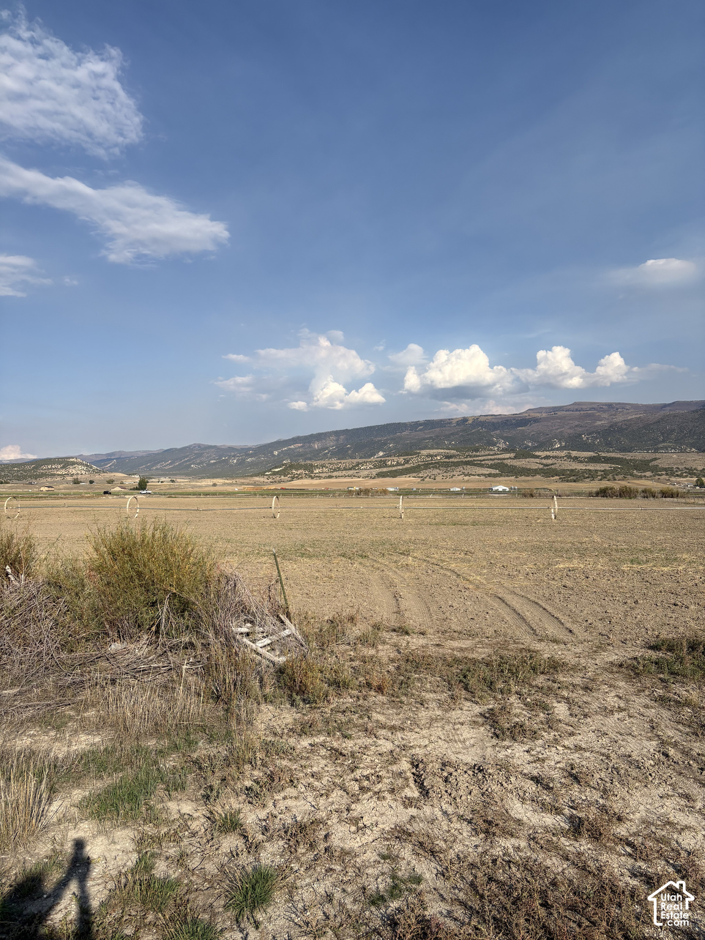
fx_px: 706
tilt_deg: +2.3
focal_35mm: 26
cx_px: 352
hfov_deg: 53.1
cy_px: 470
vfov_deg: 67.3
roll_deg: +0.8
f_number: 1.6
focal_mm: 5.96
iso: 50
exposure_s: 1/4608
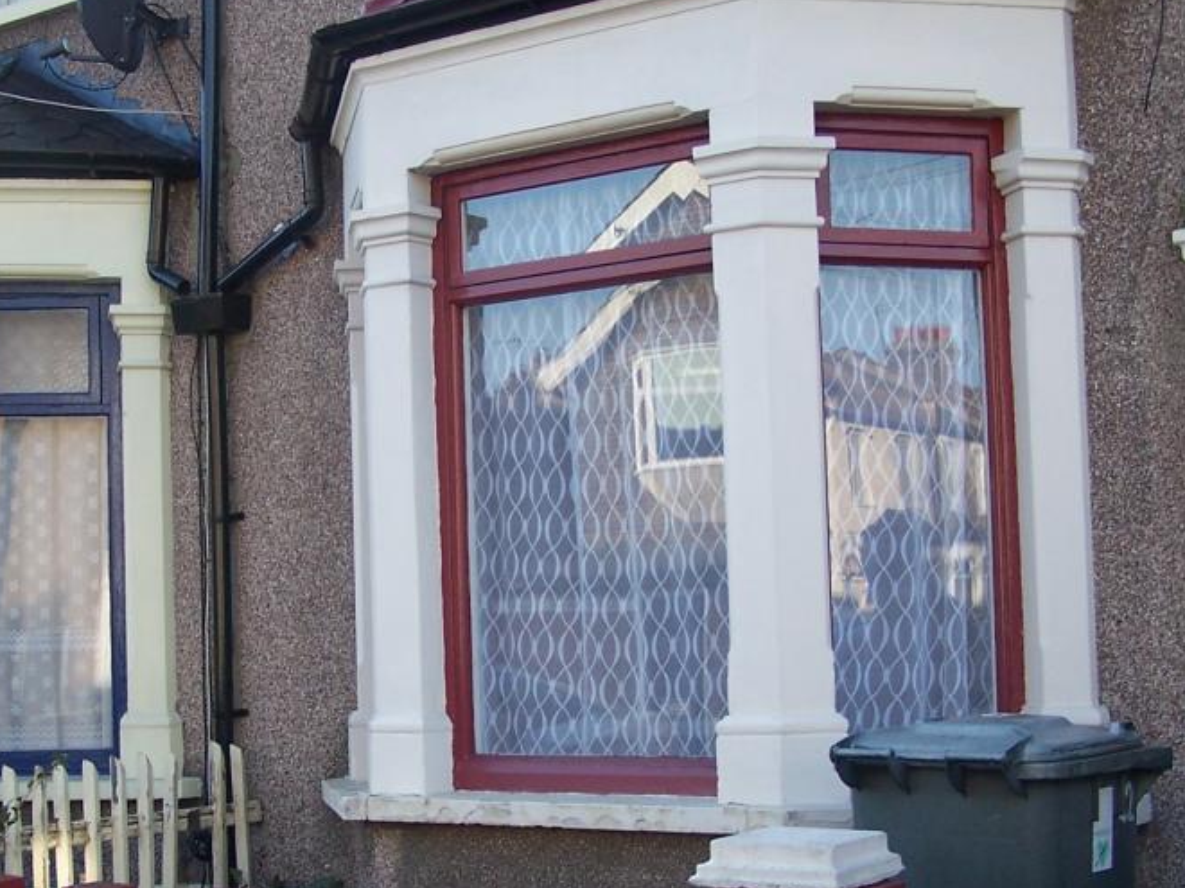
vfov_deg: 24.7
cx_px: 499
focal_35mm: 59
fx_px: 2020
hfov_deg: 32.6
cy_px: 579
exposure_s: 1/180
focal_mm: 6.3
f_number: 2.8
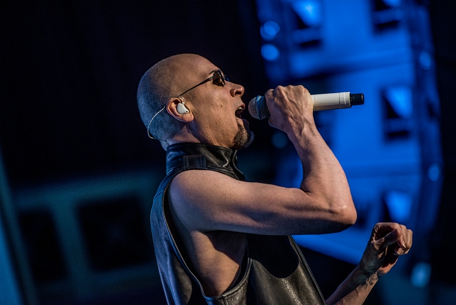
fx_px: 2535
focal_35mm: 200
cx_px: 228
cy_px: 152
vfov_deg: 6.9
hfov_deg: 10.3
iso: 1250
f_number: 2.8
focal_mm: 200
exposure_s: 1/100
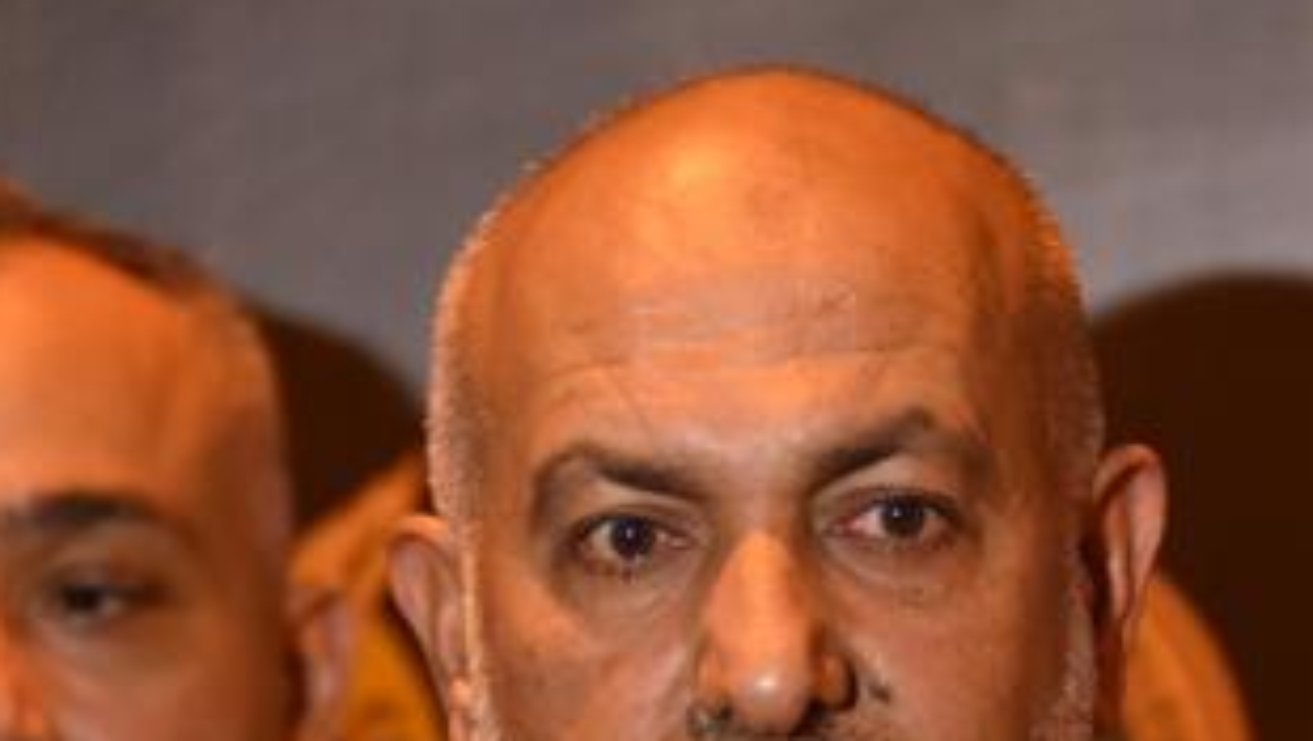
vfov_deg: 3.8
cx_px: 748
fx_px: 11116
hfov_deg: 6.8
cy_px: 716
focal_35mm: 319
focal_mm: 120
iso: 4000
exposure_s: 1/100
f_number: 2.8
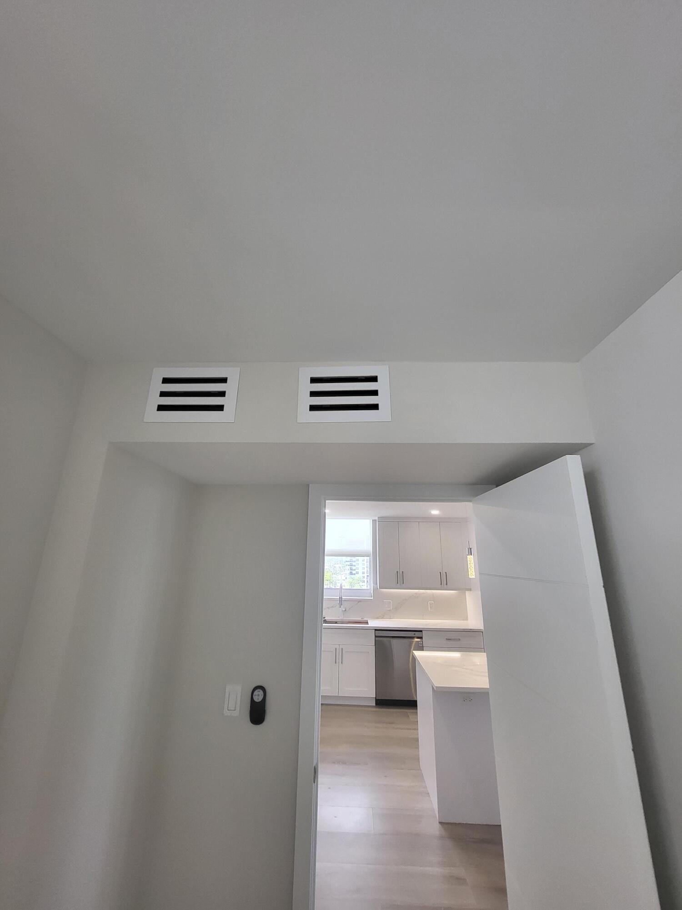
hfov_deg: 89.9
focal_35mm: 13
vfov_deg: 106.2
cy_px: 455
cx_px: 341
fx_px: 341
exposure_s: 1/60
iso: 100
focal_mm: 1.74
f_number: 2.2
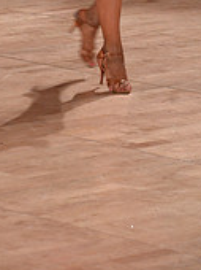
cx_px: -17
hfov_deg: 4.5
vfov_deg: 6.0
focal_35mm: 328
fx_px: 2546
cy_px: -175
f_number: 5
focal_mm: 100
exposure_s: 1/250
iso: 1600
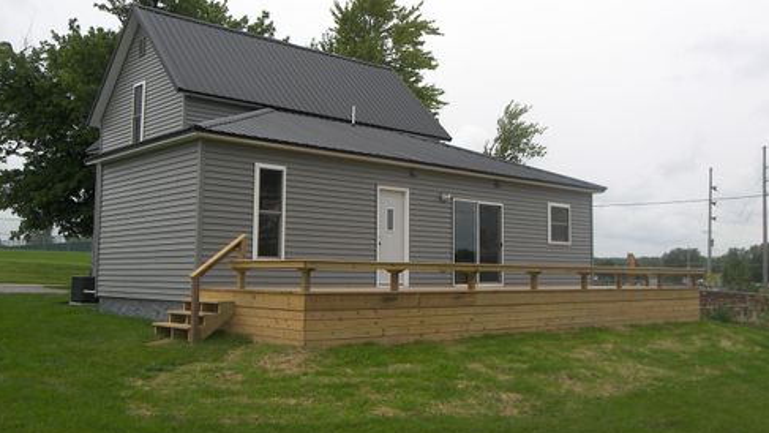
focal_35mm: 38
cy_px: 193
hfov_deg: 52.8
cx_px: 385
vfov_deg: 31.2
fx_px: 775
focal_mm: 7.1
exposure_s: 1/800
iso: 50
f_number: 3.2
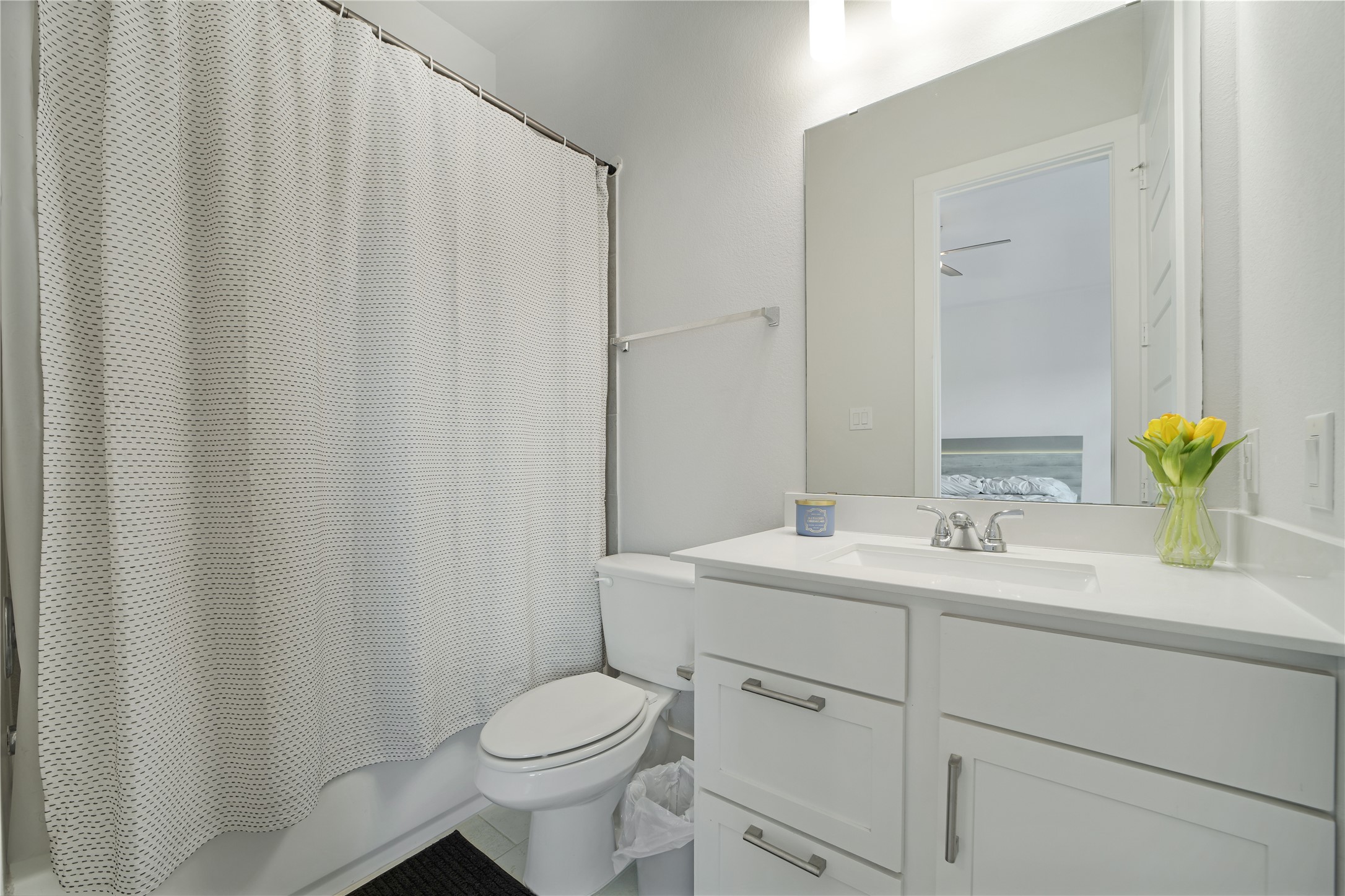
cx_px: 672
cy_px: 448
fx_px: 523
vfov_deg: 81.2
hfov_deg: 104.3
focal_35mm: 14
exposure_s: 1/6
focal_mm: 14
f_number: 8
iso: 160
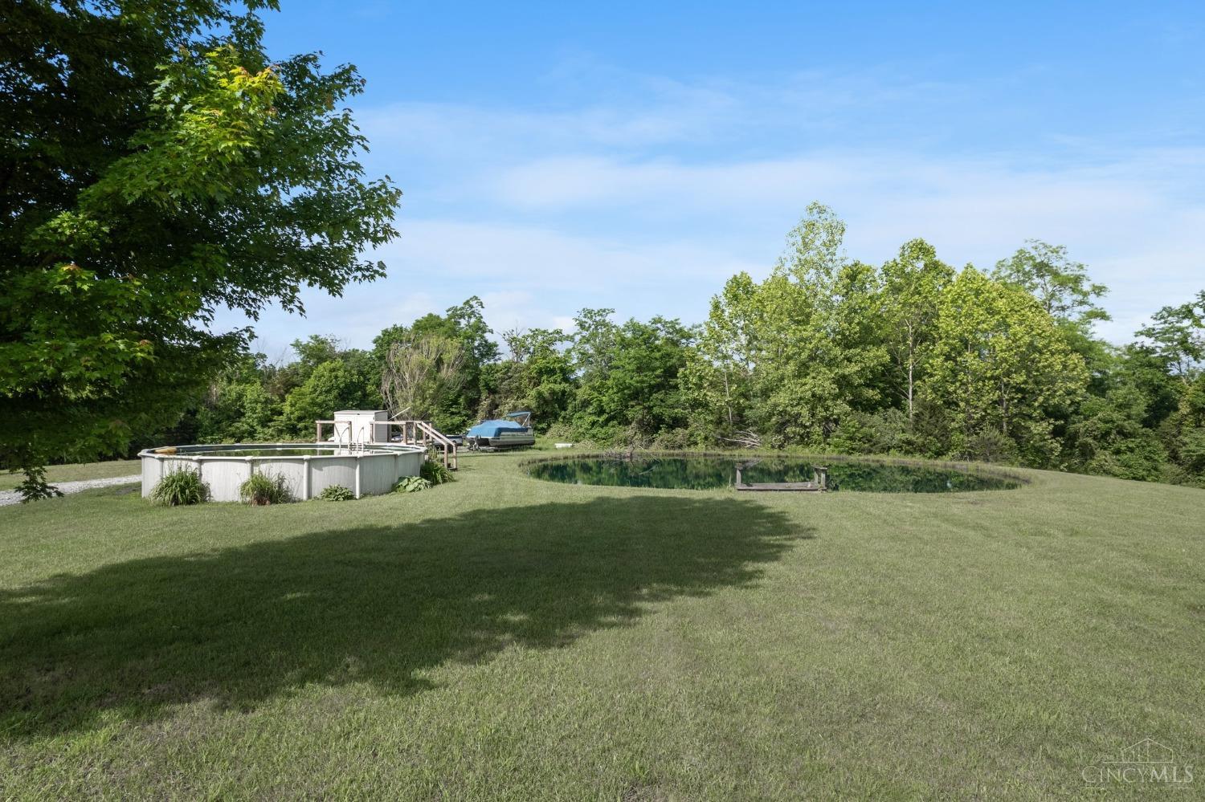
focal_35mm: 22
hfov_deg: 78.6
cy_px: 401
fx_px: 736
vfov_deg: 57.2
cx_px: 602
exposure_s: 1/1600
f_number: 2.8
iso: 100
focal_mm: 8.38
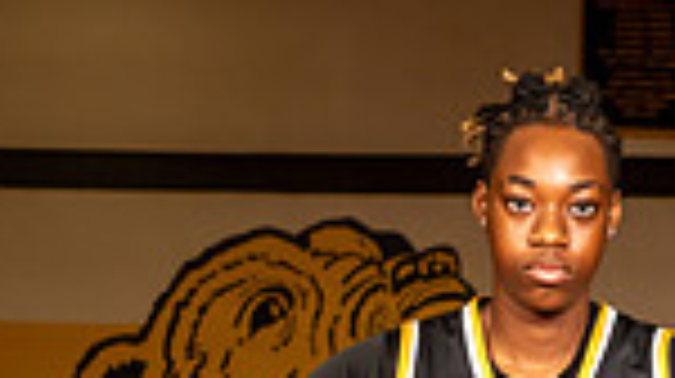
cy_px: 936
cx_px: 572
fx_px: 2807
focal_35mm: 157
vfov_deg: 7.2
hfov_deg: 13.6
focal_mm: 50
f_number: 7.1
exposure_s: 1/400
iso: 640
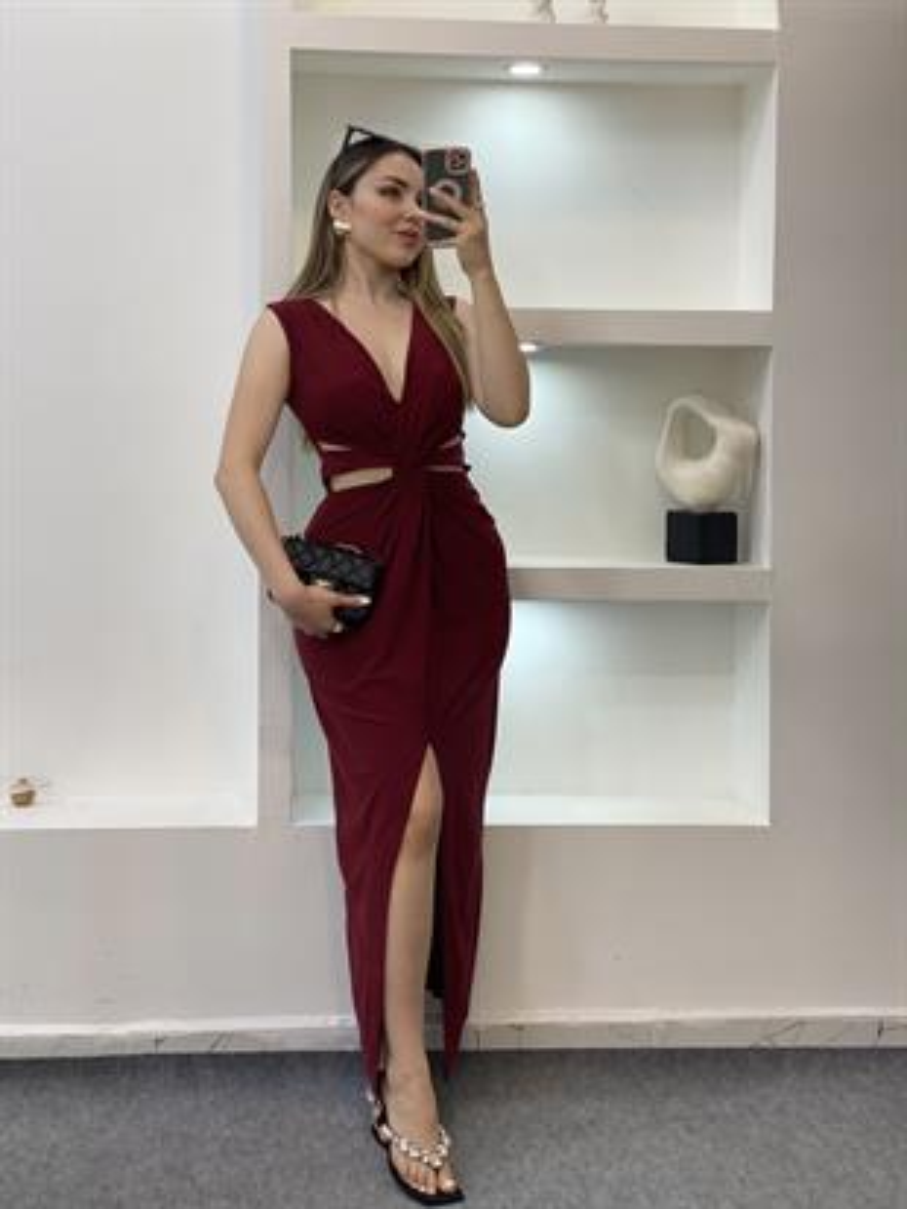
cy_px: 604
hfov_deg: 28.0
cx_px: 454
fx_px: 1816
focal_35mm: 52
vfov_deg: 36.8
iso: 80
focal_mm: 6
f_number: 2
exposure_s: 1/100
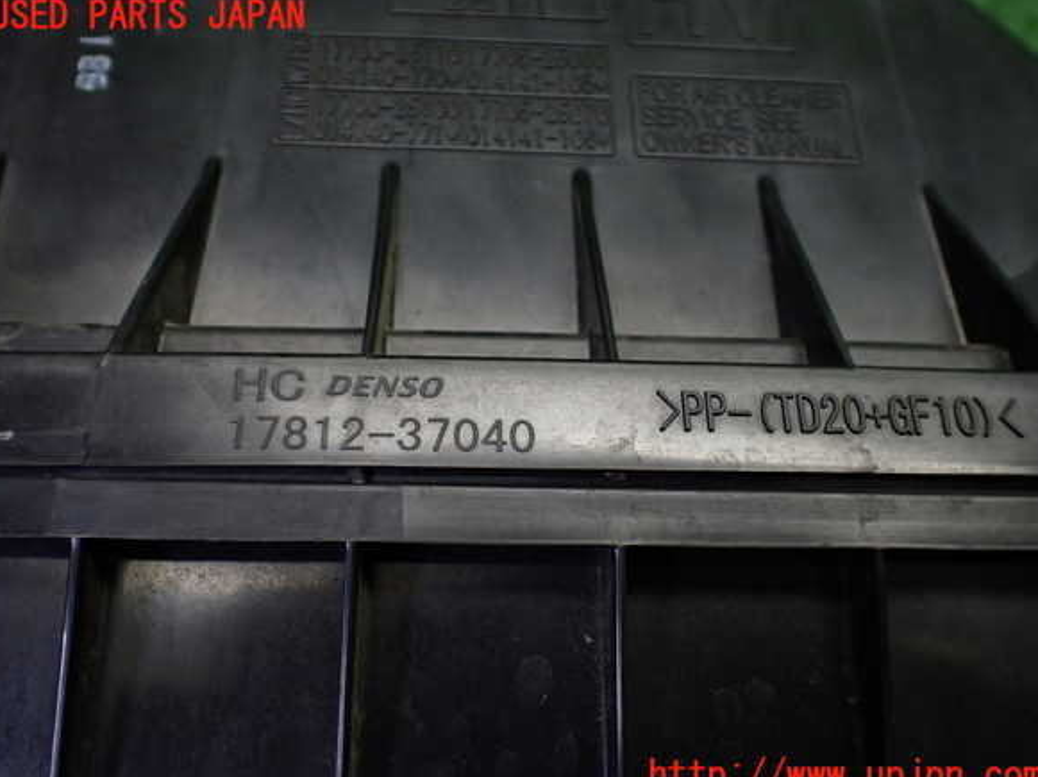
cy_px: 397
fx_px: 929
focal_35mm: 31
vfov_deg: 45.4
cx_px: 516
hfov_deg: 58.4
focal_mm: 5.4
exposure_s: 1/125
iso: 320
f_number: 2.3
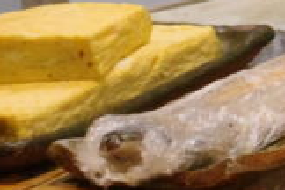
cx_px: 885
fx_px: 1401
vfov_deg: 7.6
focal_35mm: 177
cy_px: -129
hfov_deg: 9.1
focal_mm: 18.3
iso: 6400
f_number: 14
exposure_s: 1/30
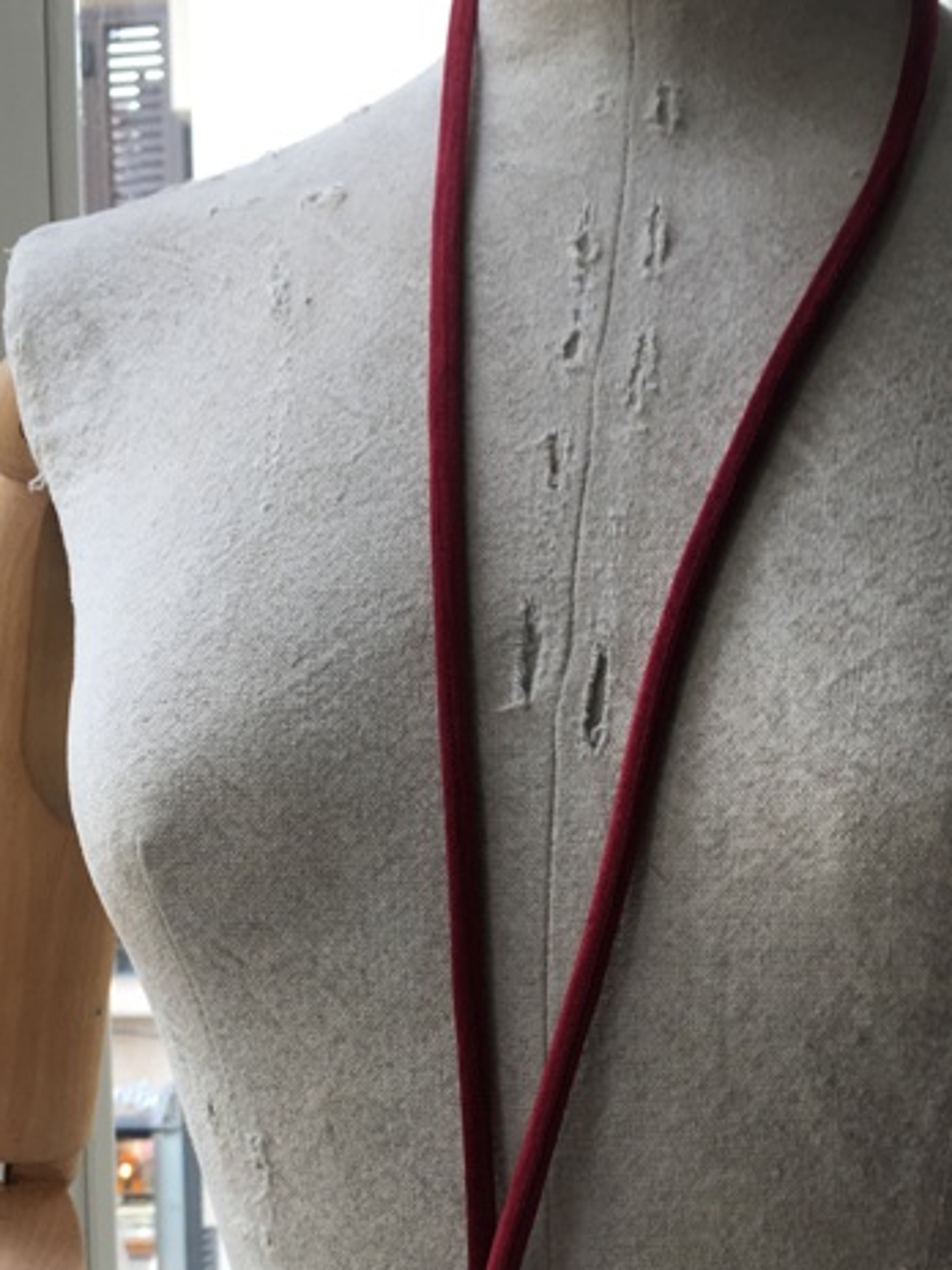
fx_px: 1833
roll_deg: -0.8
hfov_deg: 29.1
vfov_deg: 36.6
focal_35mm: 50
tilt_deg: -6.8
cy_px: 1048
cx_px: 533
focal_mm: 4.15
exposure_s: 1/60
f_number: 2.2
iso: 25
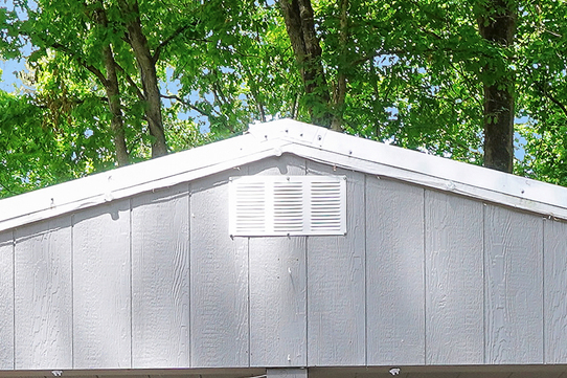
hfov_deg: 23.9
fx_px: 1338
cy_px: 672
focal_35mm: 85
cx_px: 276
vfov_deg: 14.3
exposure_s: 1/80
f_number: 5.6
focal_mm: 10
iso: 100
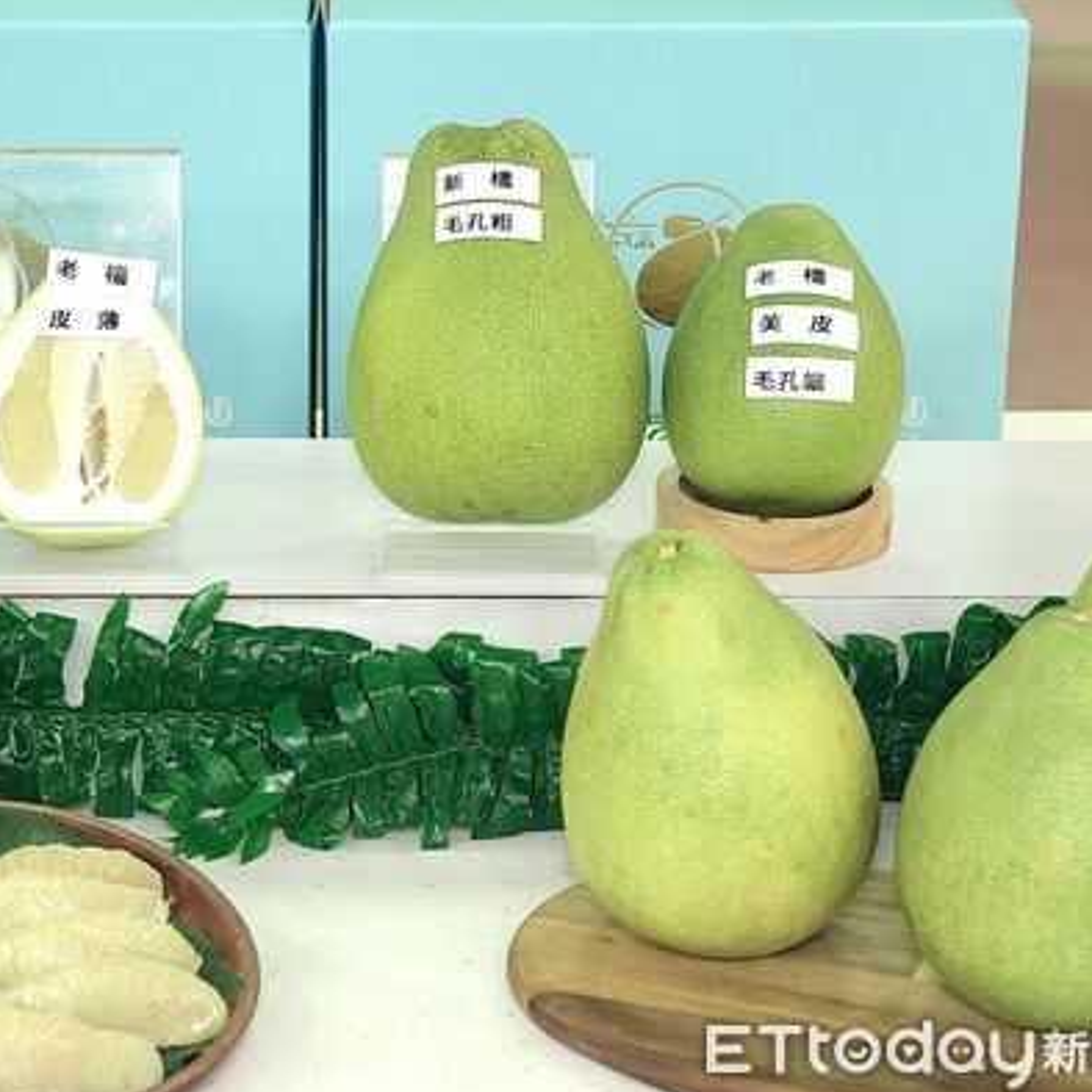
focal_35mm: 44
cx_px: 380
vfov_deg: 38.3
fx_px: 1570
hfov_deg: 38.0
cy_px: 552
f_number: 2.8
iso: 320
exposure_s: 1/200
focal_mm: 22.7
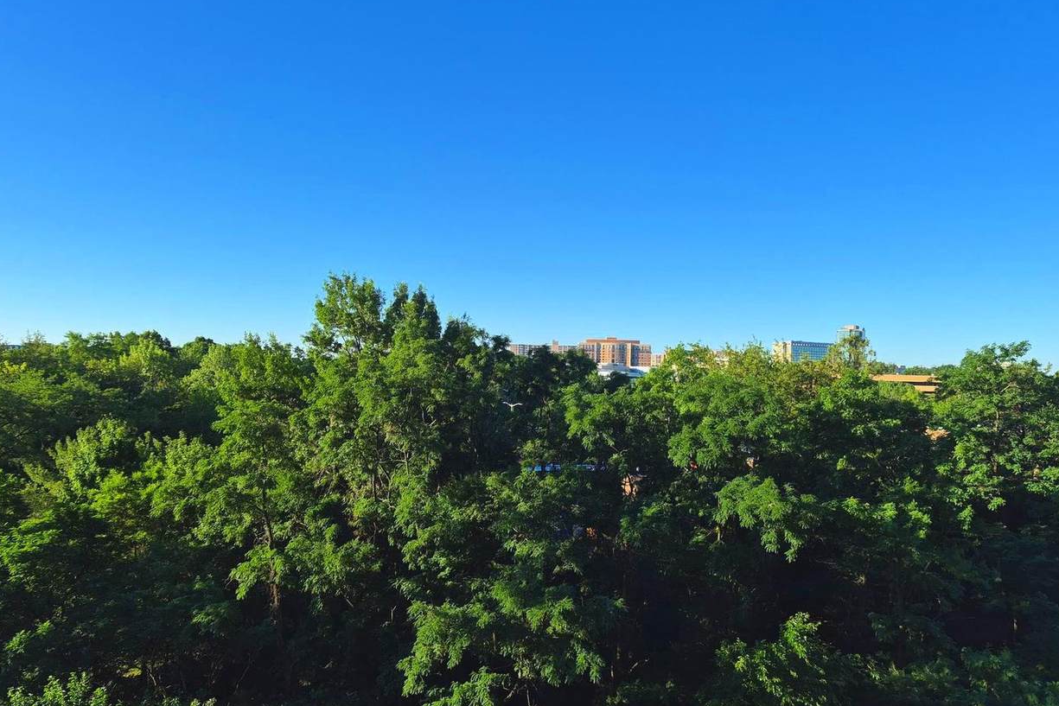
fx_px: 735
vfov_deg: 51.3
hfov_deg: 71.5
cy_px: 349
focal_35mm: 25
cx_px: 533
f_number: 1.8
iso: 80
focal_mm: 5.4
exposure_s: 1/3184
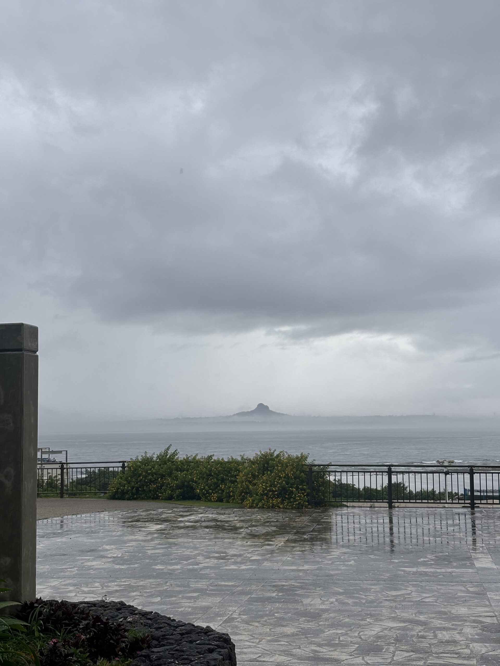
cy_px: 333
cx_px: 250
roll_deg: +0.6
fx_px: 1001
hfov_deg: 28.0
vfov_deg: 36.8
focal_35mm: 52
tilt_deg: +6.6
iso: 32
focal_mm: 5.96
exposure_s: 1/468
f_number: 1.6
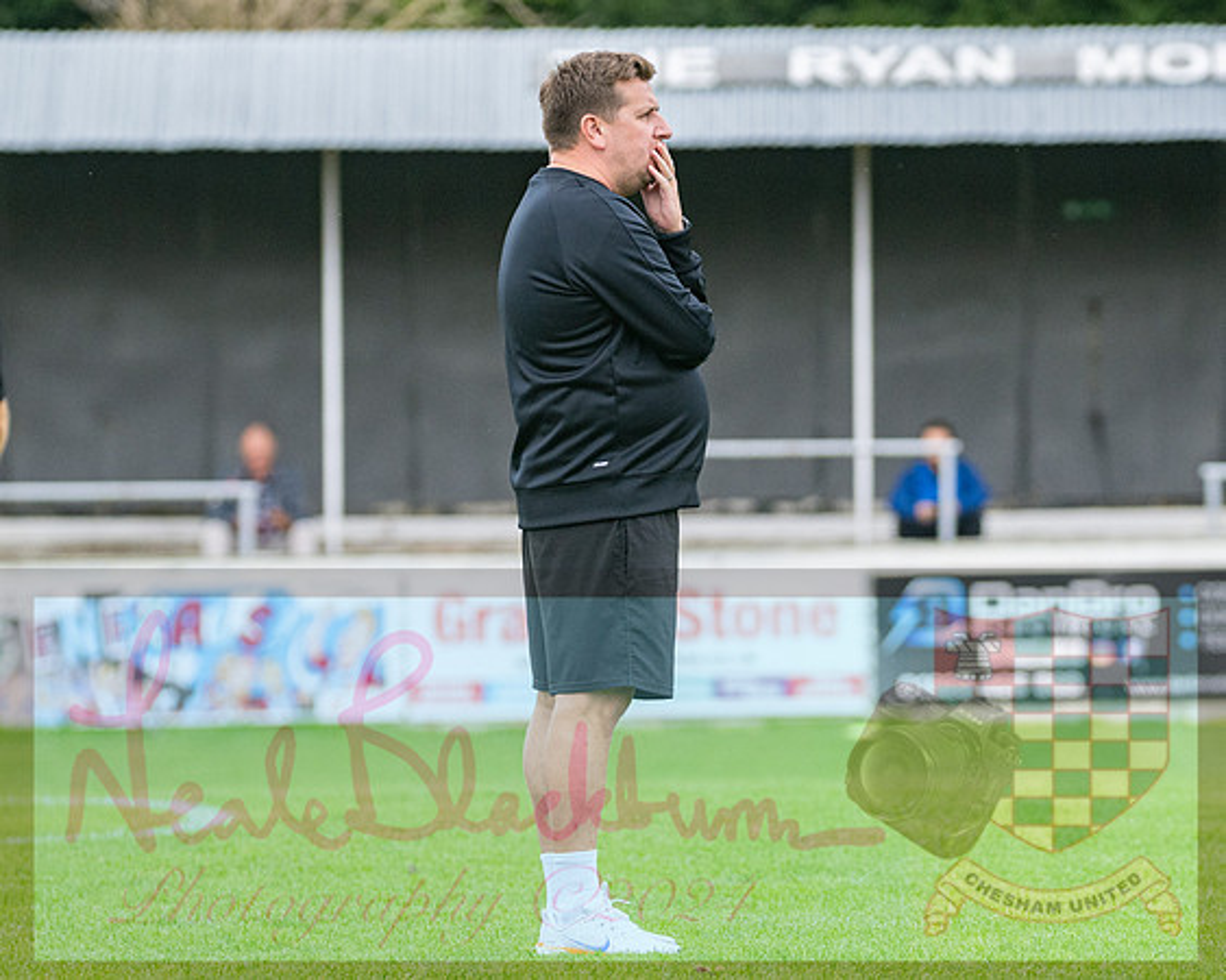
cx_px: 764
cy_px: 409
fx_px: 13380
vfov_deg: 4.2
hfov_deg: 5.2
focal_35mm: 369
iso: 400
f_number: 2.8
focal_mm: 180
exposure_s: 1/1000
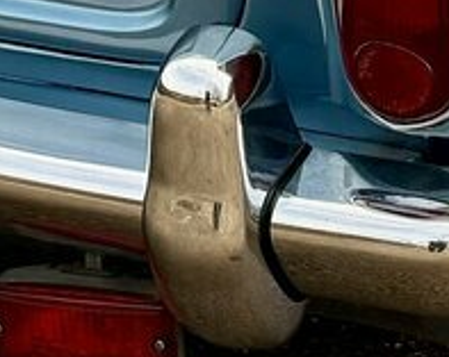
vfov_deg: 9.8
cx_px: 87
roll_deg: +1.1
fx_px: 1897
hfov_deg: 13.4
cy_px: -414
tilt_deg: -17.5
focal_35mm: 143
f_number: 1.78
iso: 100
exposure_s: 1/1156
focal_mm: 6.76
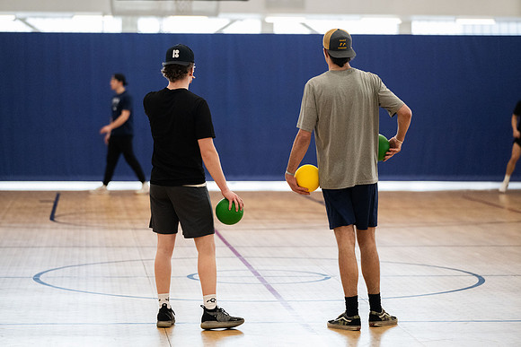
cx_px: 260
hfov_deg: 17.0
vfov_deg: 11.4
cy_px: 174
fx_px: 1738
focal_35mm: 120
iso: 4000
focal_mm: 120
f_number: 2.8
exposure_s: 1/1000
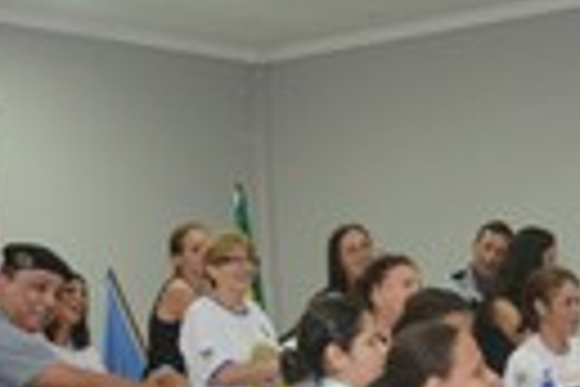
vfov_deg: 12.7
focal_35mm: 105
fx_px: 1692
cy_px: 482
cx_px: 661
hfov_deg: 18.6
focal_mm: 20
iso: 1600
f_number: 3.5
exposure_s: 1/100
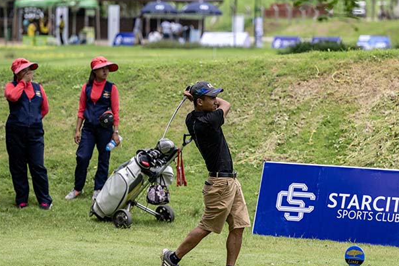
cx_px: 181
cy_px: 101
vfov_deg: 7.2
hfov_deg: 10.8
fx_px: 2106
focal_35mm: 190
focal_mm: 120
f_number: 2.8
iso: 250
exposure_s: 1/3200
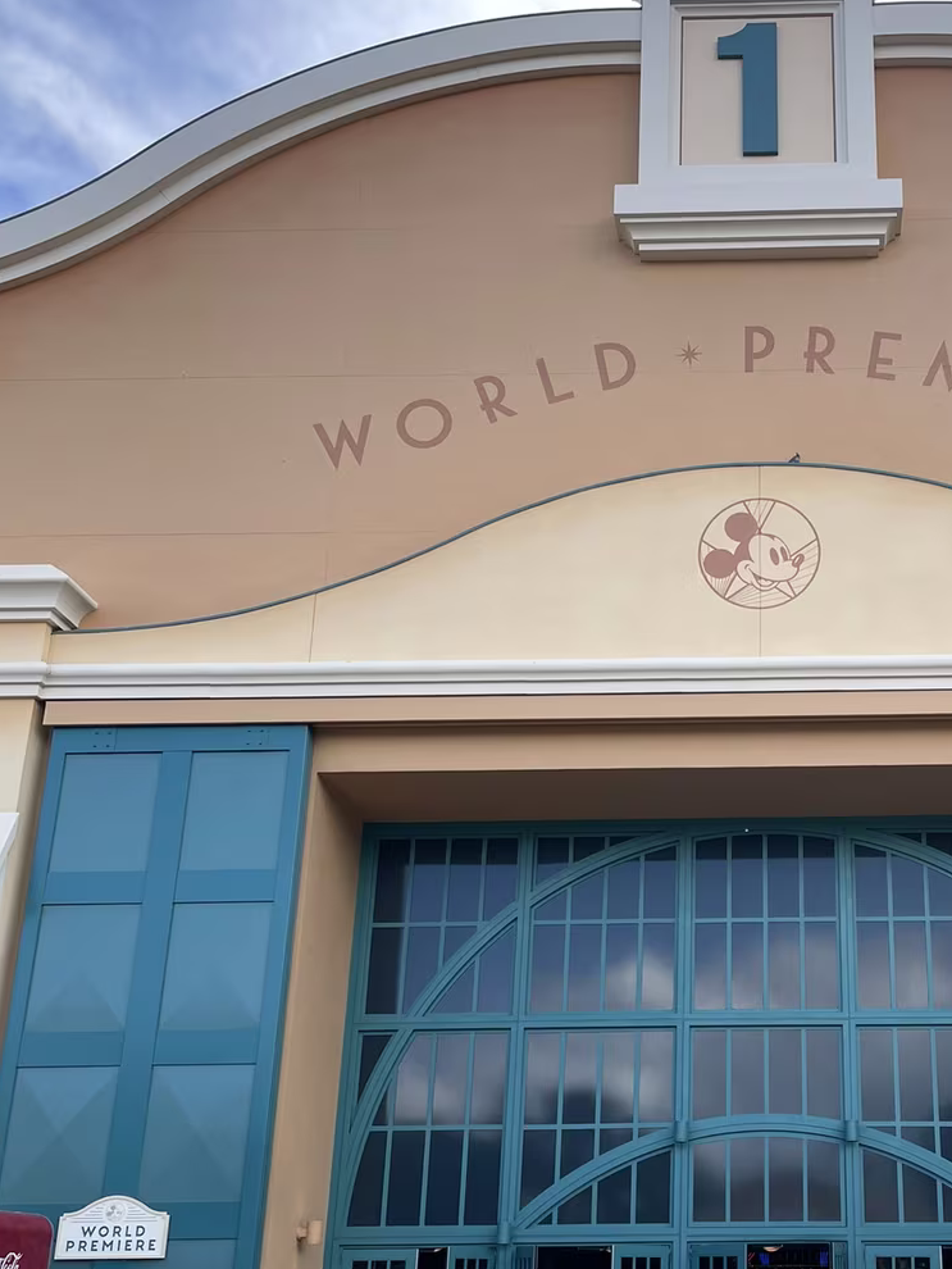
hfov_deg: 33.4
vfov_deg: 44.6
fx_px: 1539
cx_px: 753
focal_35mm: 42
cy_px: 755
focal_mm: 4.2
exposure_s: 1/1006
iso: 32
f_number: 1.6
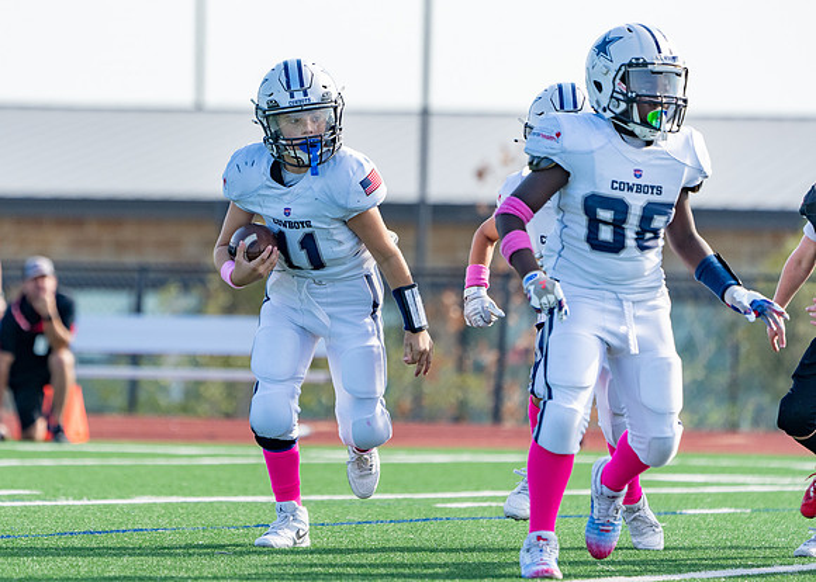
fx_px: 9109
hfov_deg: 5.1
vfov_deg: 3.7
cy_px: 240
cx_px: 280
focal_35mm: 393
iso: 500
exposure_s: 1/1250
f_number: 5.6
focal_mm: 306
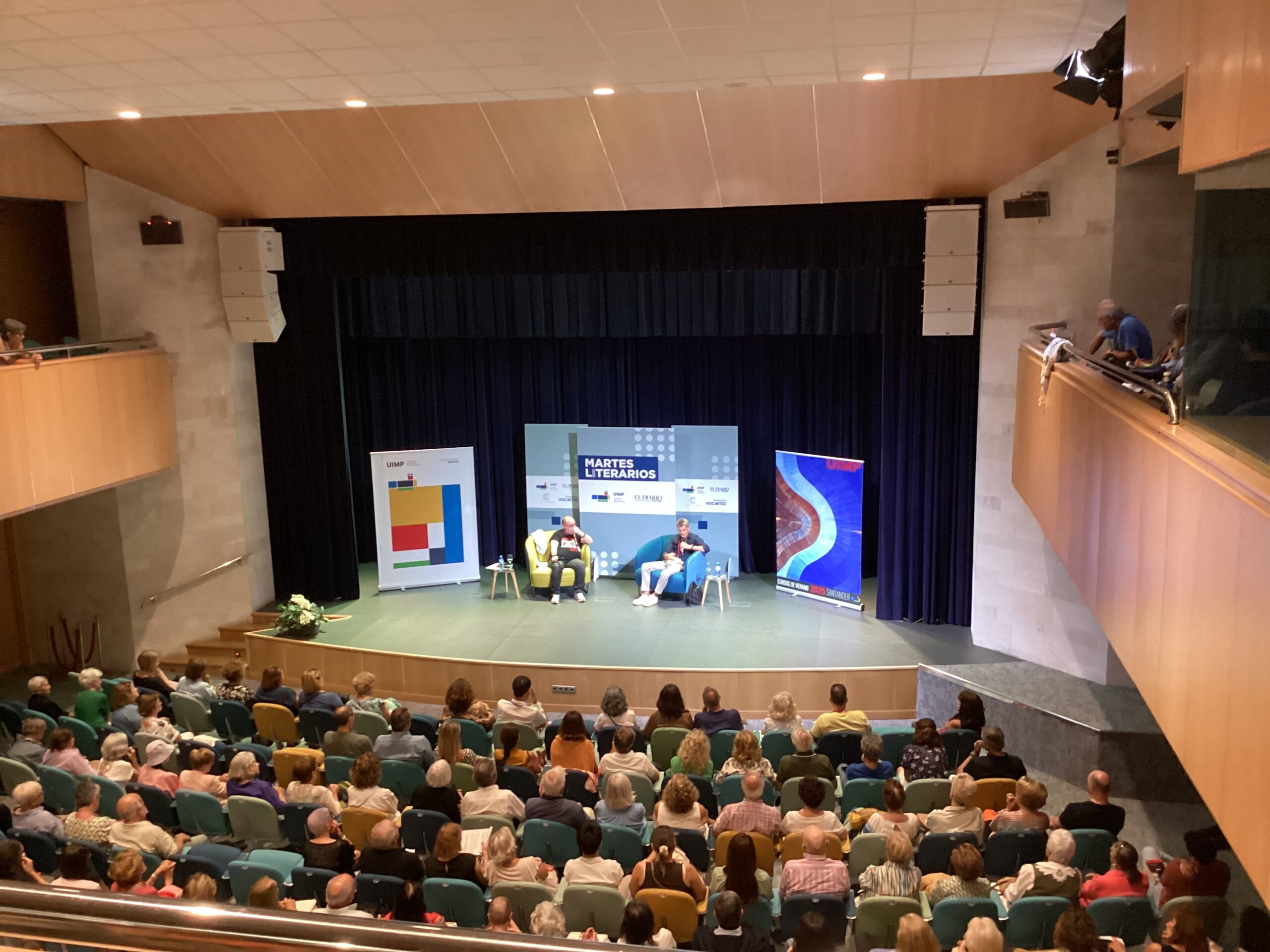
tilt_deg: -11.7
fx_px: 1137
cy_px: 476
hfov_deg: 58.4
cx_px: 635
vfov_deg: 45.4
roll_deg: +1.3
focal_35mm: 31
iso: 400
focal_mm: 3.3
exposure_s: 1/30
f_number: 2.4
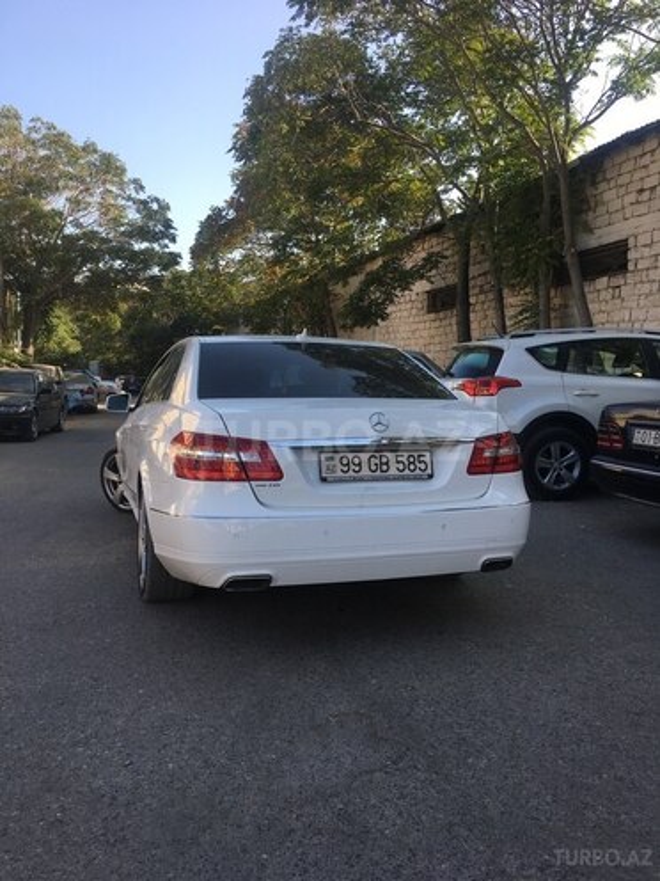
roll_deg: -2.2
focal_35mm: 29
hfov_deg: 48.2
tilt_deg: -3.1
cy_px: 440
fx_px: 737
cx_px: 330
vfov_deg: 61.7
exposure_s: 1/452
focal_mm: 4.15
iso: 25
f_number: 2.2
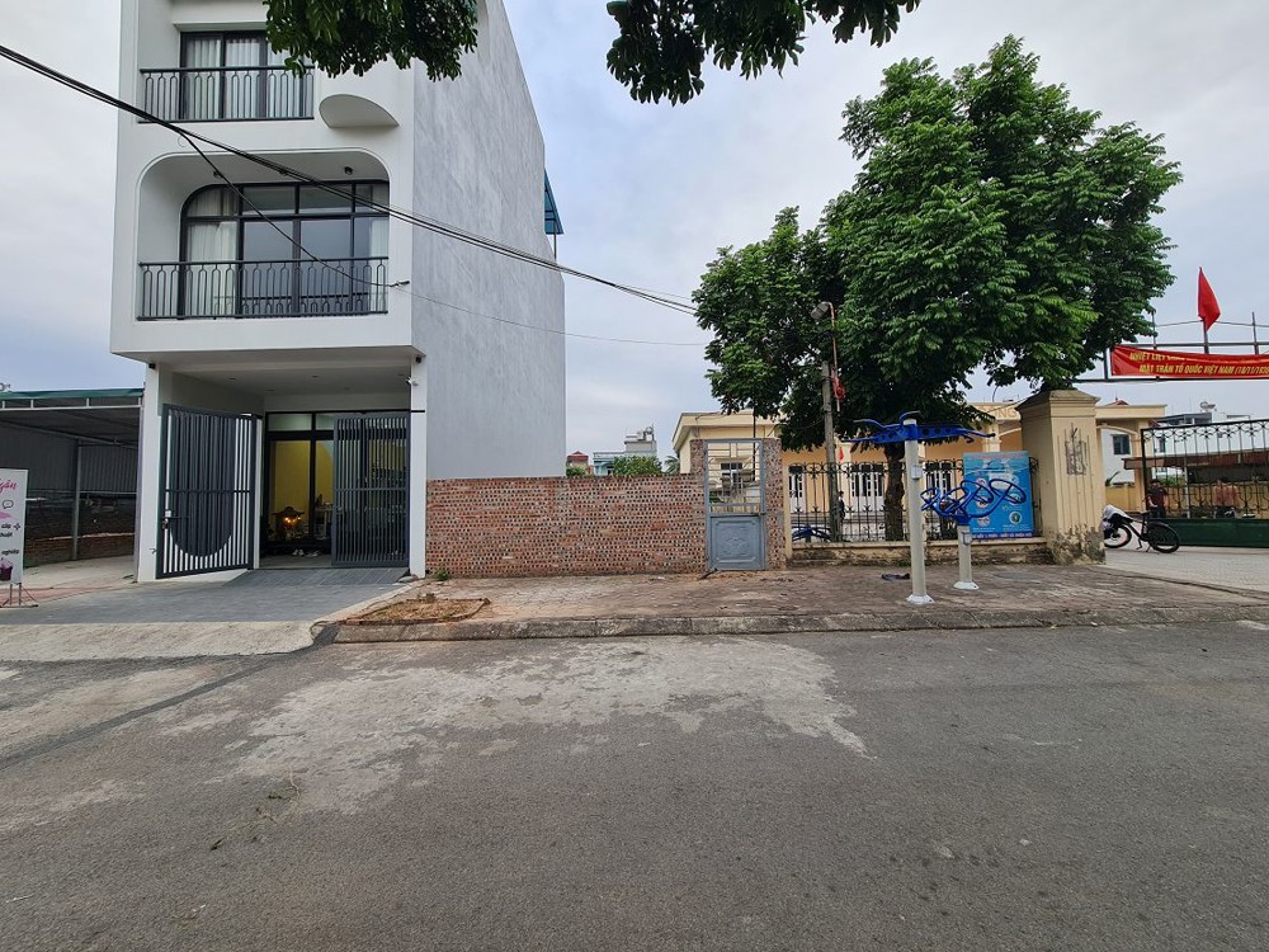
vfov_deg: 89.9
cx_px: 634
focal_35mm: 13
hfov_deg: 106.2
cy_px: 476
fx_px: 477
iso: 64
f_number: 2.2
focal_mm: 2.2
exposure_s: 1/107
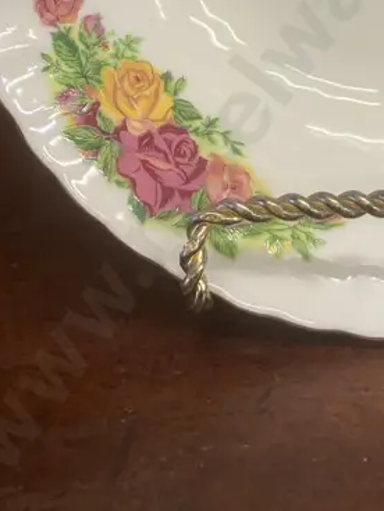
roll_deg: -0.2
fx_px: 1154
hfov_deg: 18.3
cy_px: -104
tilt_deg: -15.2
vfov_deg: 22.9
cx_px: 410
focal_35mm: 78
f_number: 1.8
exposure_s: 1/50
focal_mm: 3.99
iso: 100
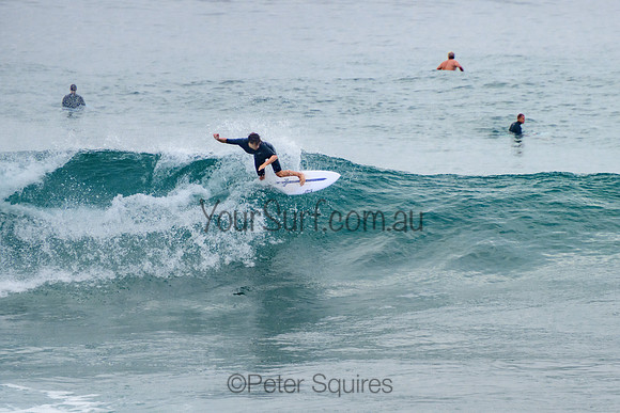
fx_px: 9464
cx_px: 426
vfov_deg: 2.5
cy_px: 205
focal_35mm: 549
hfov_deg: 3.8
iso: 500
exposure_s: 1/1250
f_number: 5.6
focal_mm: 400
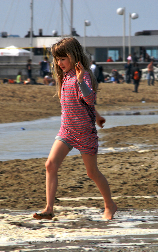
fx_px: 2644
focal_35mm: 384
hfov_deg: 3.4
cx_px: 77
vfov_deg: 5.5
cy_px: 126
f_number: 20
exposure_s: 1/125
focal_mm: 250
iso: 100
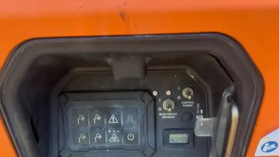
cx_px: 135
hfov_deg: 52.8
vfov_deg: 30.5
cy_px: 125
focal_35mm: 38
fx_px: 281
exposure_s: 1/171
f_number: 1.78
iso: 100
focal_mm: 6.76
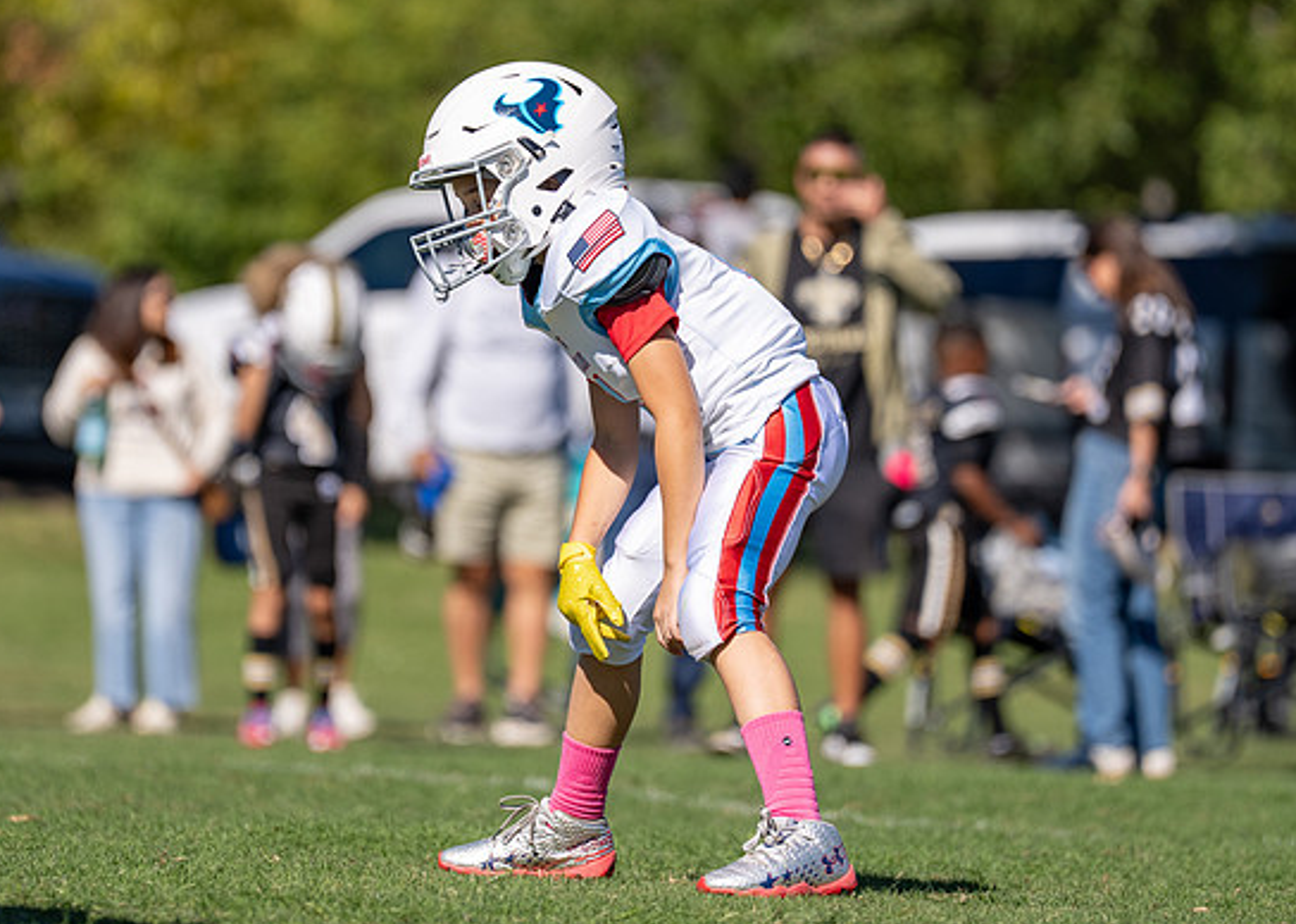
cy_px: 356
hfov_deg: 5.4
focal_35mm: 375
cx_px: 576
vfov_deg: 3.8
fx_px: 13796
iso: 100
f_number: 2.8
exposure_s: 1/2500
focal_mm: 200
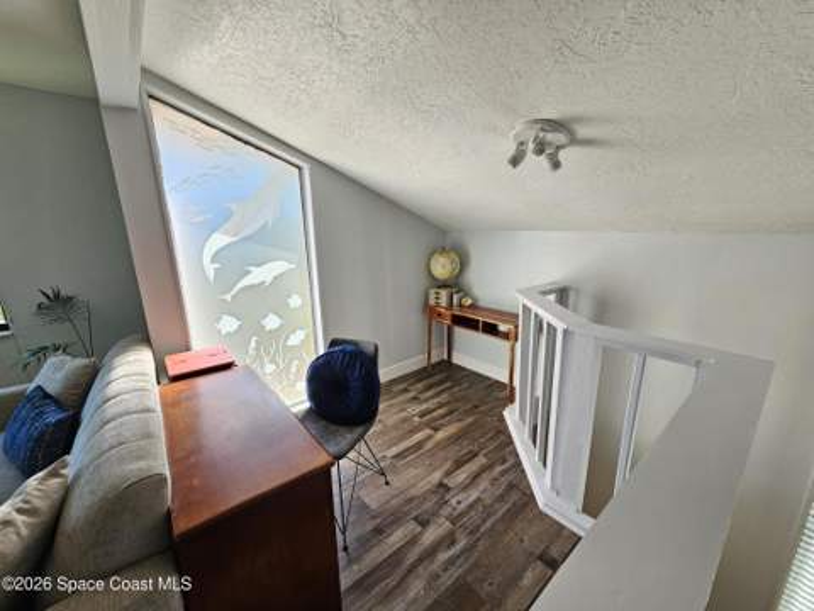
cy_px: 306
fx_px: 306
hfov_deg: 106.2
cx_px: 407
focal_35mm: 13
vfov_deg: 89.9
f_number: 2.2
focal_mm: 2.2
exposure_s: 1/120
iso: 64
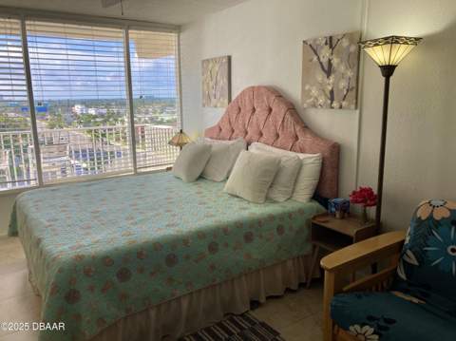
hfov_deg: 63.5
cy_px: 170
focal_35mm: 28
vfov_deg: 49.7
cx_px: 228
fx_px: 368
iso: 20
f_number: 1.8
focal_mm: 3.99
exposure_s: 1/193
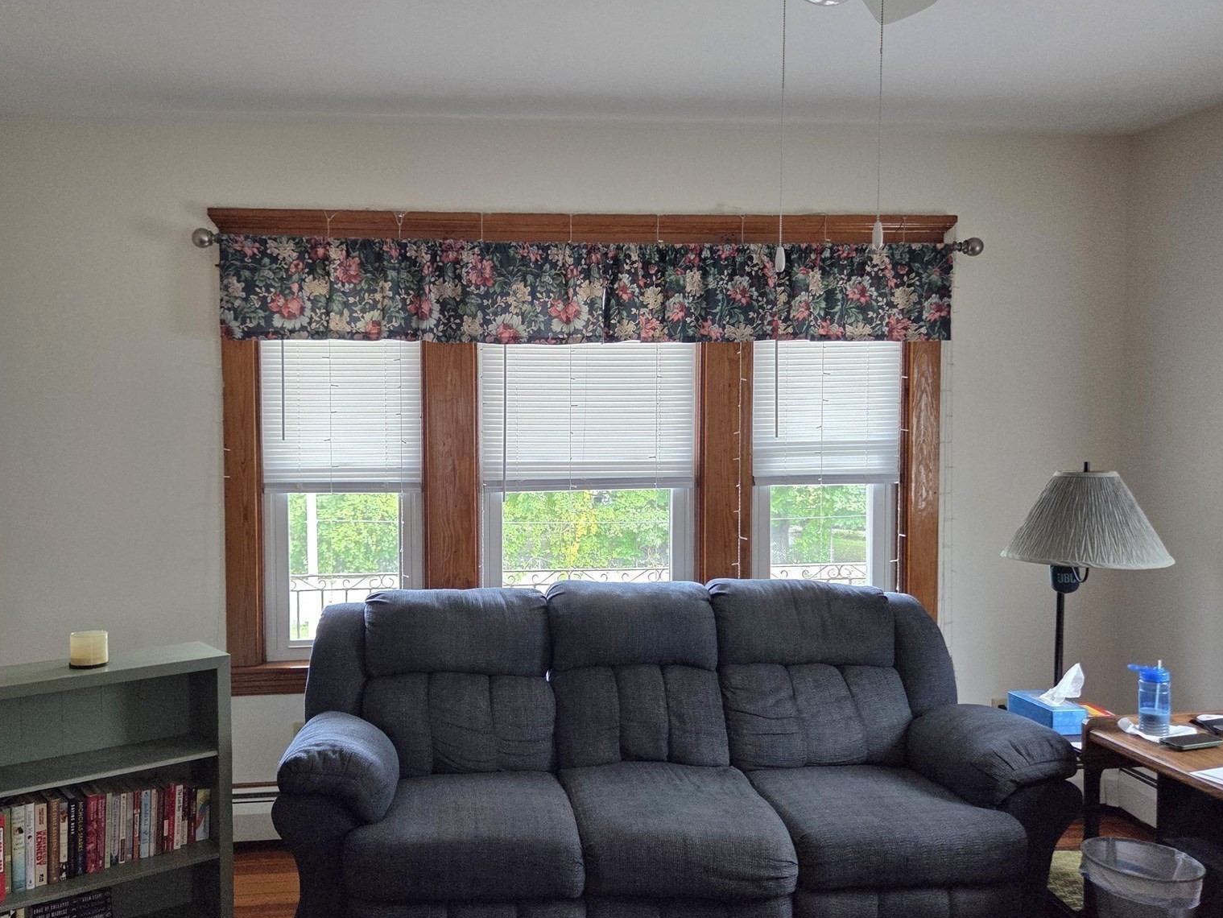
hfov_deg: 58.0
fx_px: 1096
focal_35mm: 31
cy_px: 469
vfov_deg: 45.5
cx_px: 509
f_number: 1.8
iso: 250
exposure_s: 1/120
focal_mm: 5.4
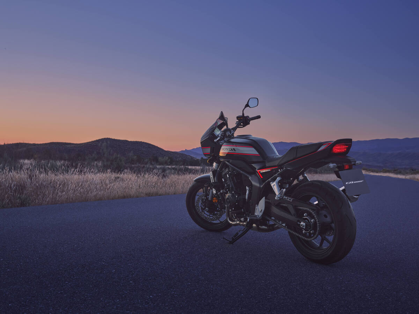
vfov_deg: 39.7
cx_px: 210
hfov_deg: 51.4
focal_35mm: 36
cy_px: 157
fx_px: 436
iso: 400
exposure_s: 1/20
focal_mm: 45
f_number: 8
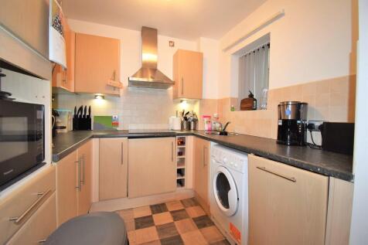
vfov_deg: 77.3
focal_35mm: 15
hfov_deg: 100.4
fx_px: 153
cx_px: 184
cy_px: 122
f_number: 5
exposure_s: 1/100
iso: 800
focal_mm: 10
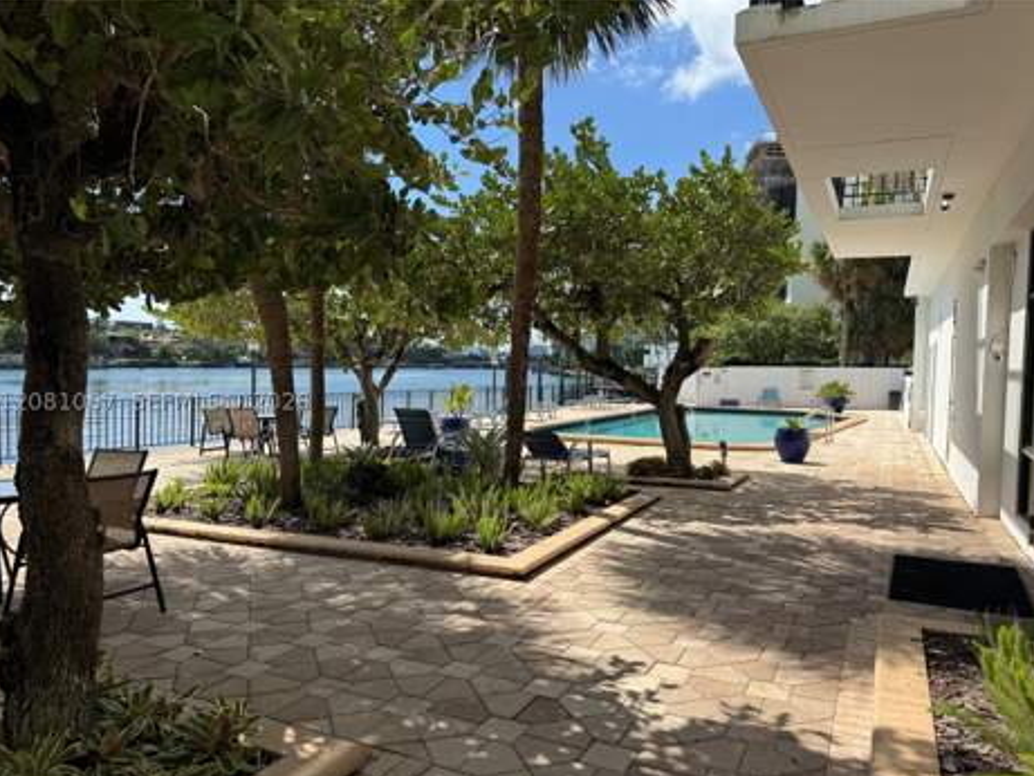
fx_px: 747
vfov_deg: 54.9
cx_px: 516
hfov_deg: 69.4
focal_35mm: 25
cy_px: 401
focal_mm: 6.76
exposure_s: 1/4310
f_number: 1.78
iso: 80
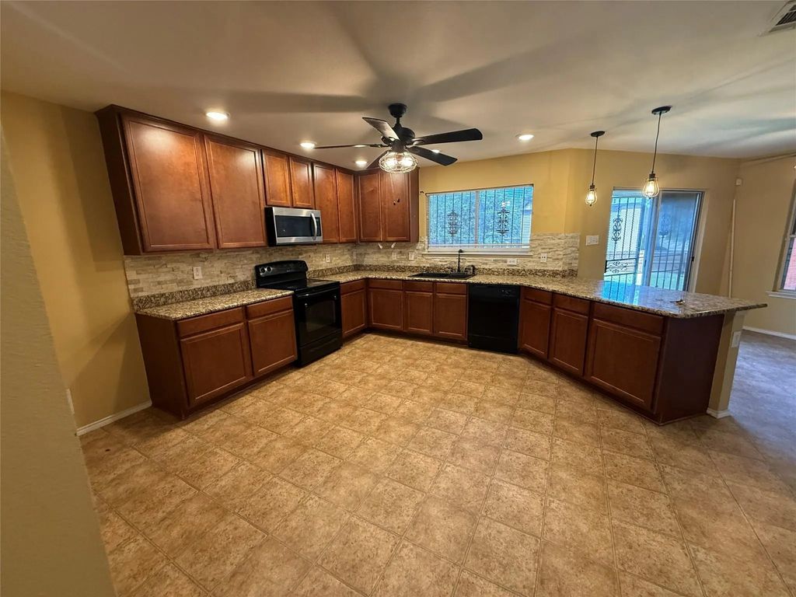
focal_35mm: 14
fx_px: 322
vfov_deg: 85.7
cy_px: 298
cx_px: 398
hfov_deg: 102.1
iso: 250
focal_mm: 2.22
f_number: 2.2
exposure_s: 1/60
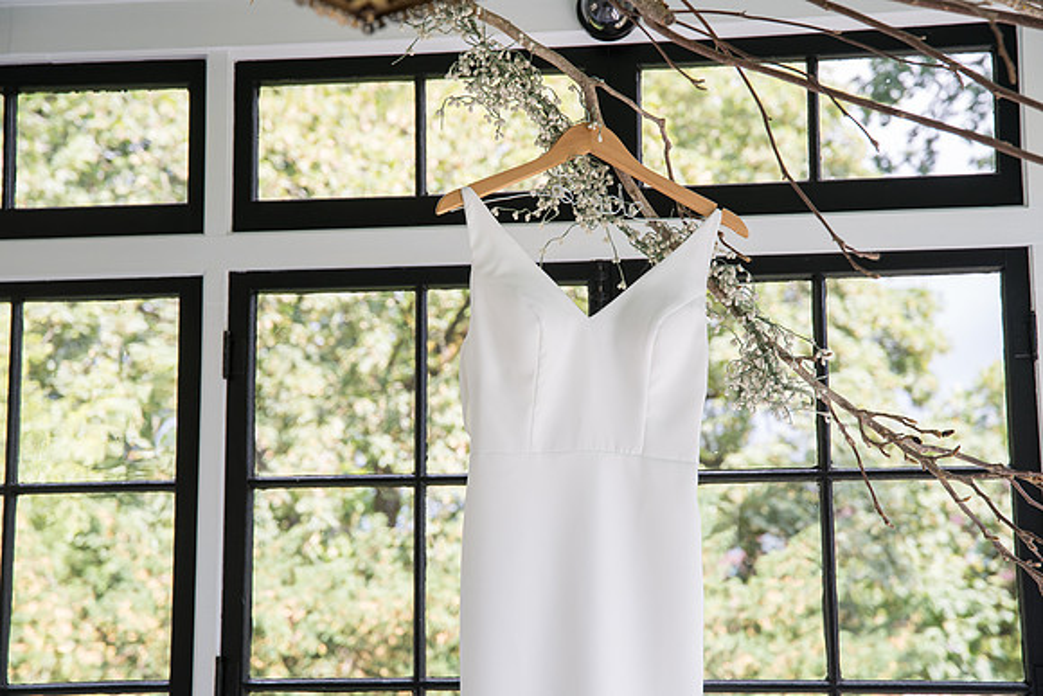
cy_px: 348
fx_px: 2028
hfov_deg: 28.8
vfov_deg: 19.5
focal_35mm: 70
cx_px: 522
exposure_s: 1/320
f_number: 5
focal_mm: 70
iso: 500
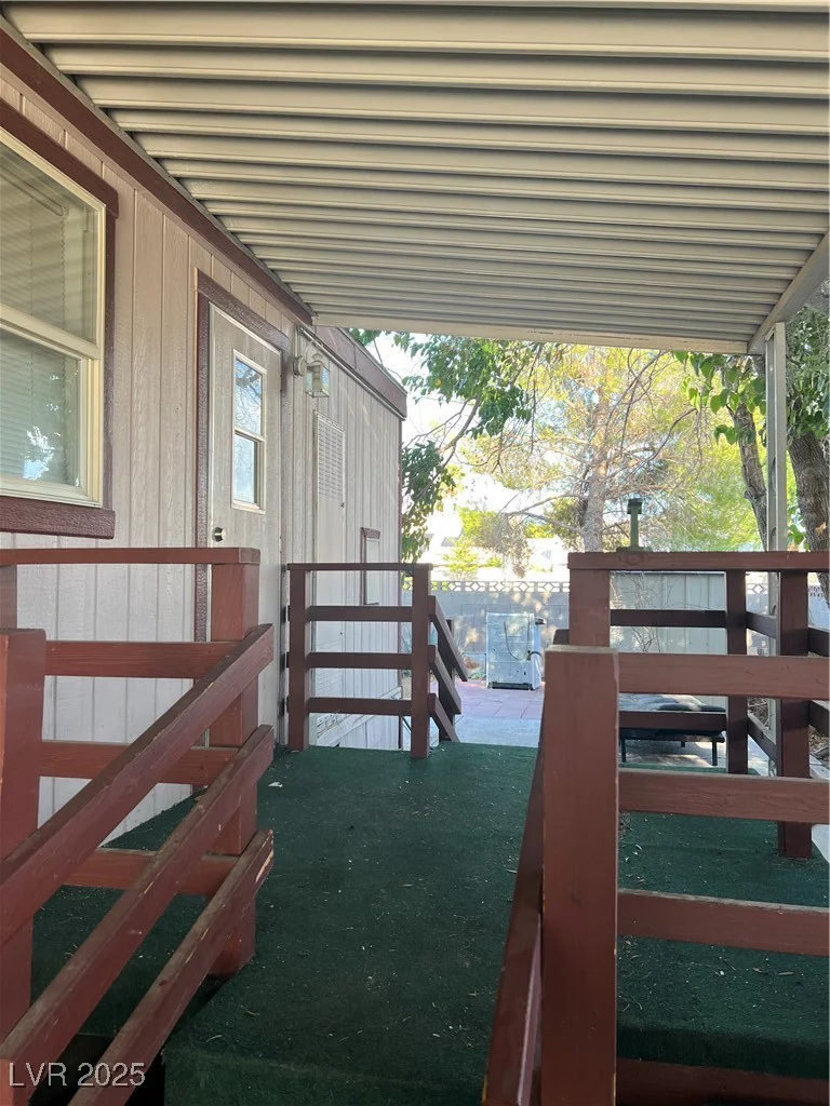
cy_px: 553
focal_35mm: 26
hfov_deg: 53.1
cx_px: 415
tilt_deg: +2.3
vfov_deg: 67.3
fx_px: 831
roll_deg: -0.4
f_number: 1.5
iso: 40
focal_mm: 5.7
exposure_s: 1/179
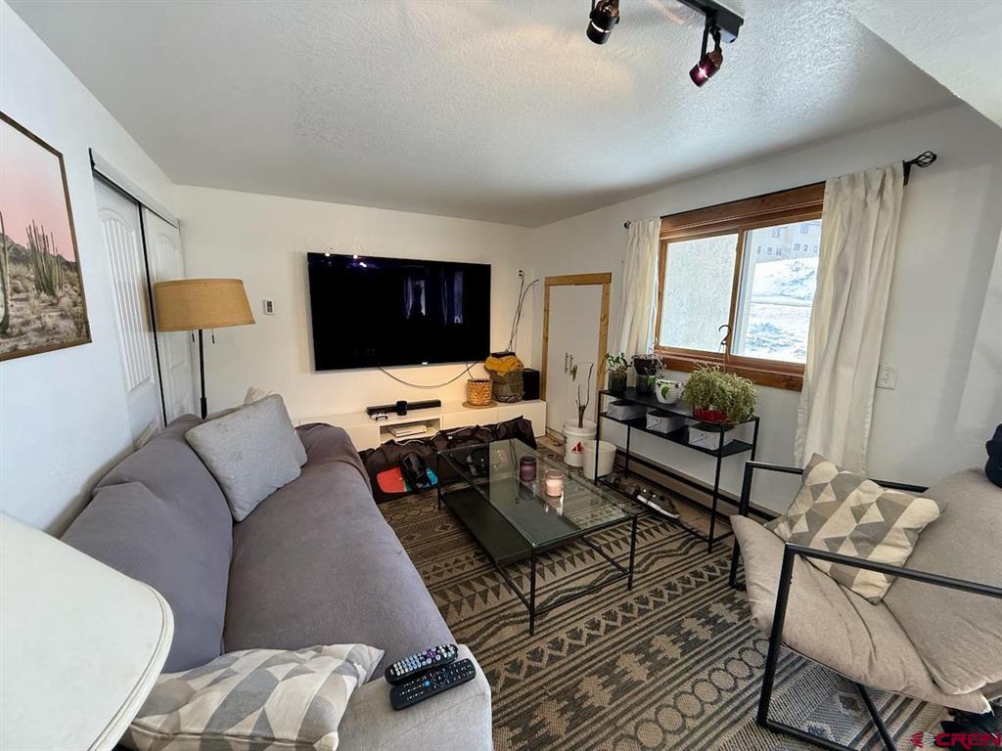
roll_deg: +0.4
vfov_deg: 85.7
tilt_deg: -9.7
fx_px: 405
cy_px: 376
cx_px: 501
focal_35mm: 14
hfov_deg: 102.1
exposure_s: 1/60
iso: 320
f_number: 2.2
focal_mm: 2.22
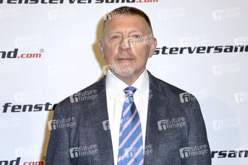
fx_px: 799
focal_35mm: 116
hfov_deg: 17.7
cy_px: 82
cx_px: 124
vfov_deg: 11.8
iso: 640
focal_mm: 116
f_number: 5.6
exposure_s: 1/250
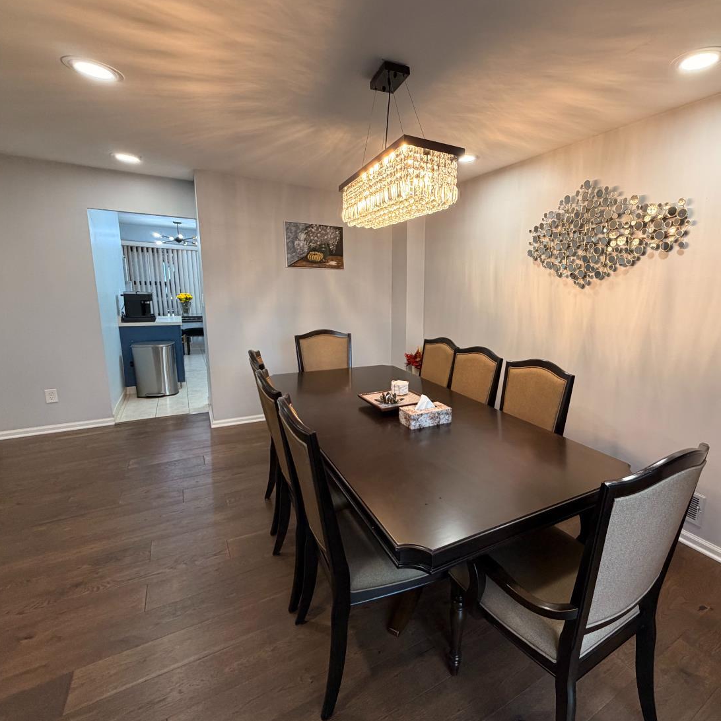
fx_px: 401
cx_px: 445
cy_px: 357
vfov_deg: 84.0
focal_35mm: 17
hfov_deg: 82.6
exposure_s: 1/60
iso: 200
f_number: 2.2
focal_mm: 2.22
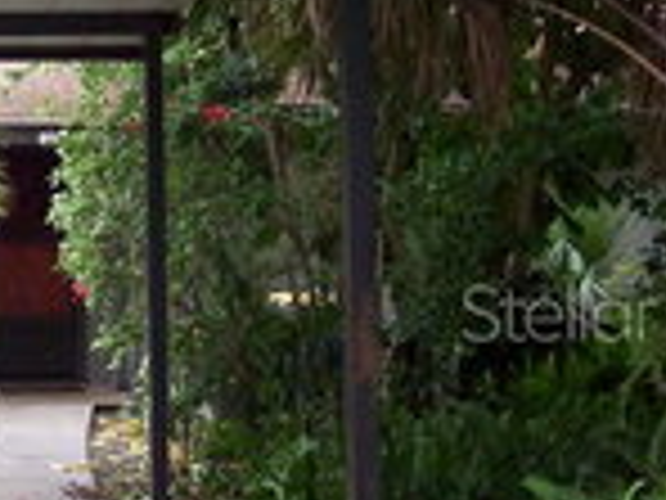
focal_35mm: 104
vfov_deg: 14.2
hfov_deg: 17.9
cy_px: 311
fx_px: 2001
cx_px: -146
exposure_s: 1/103
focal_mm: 6
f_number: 2.7
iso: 80
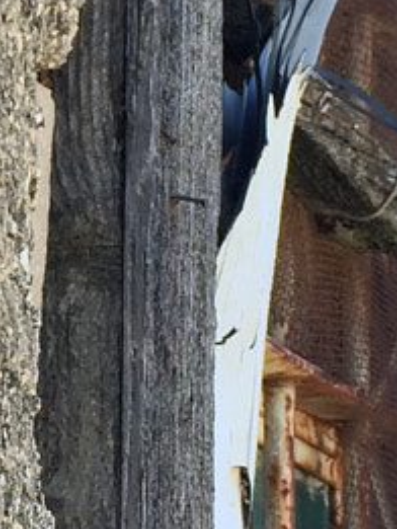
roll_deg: -5.3
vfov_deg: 11.1
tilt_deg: +12.8
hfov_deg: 8.2
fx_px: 2720
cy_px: 209
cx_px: -150
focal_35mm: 178
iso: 32
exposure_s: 1/373
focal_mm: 4.15
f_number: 2.2
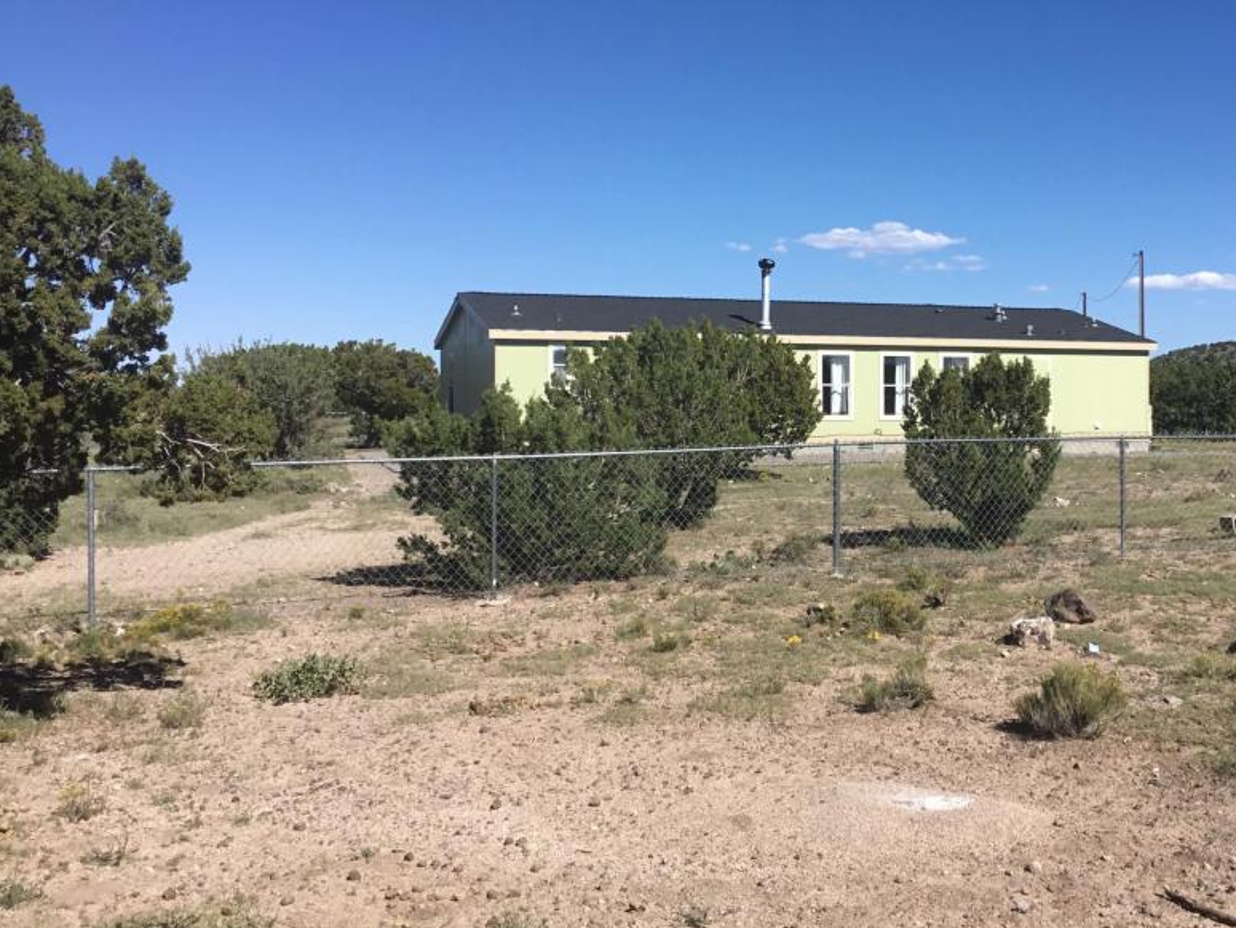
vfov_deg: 35.1
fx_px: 1464
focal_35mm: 41
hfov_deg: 45.2
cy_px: 380
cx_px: 806
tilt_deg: +0.6
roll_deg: +0.3
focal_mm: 3.3
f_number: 2.4
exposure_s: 1/1631
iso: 25
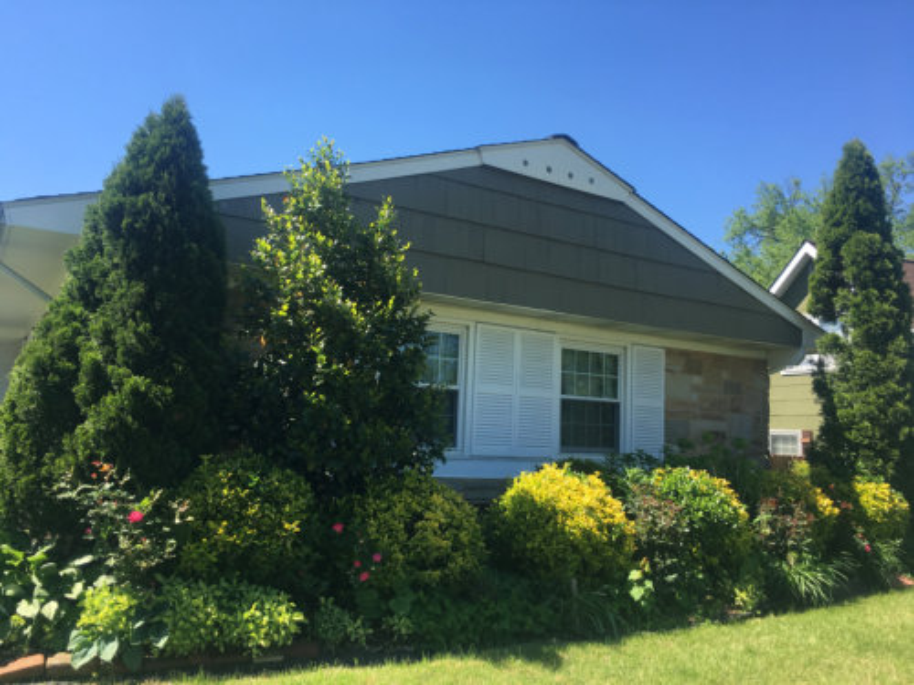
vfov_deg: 48.2
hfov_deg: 61.7
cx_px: 457
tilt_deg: +4.4
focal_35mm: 29
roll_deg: -2.3
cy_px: 342
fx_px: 766
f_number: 2.2
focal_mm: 4.15
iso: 25
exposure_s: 1/680
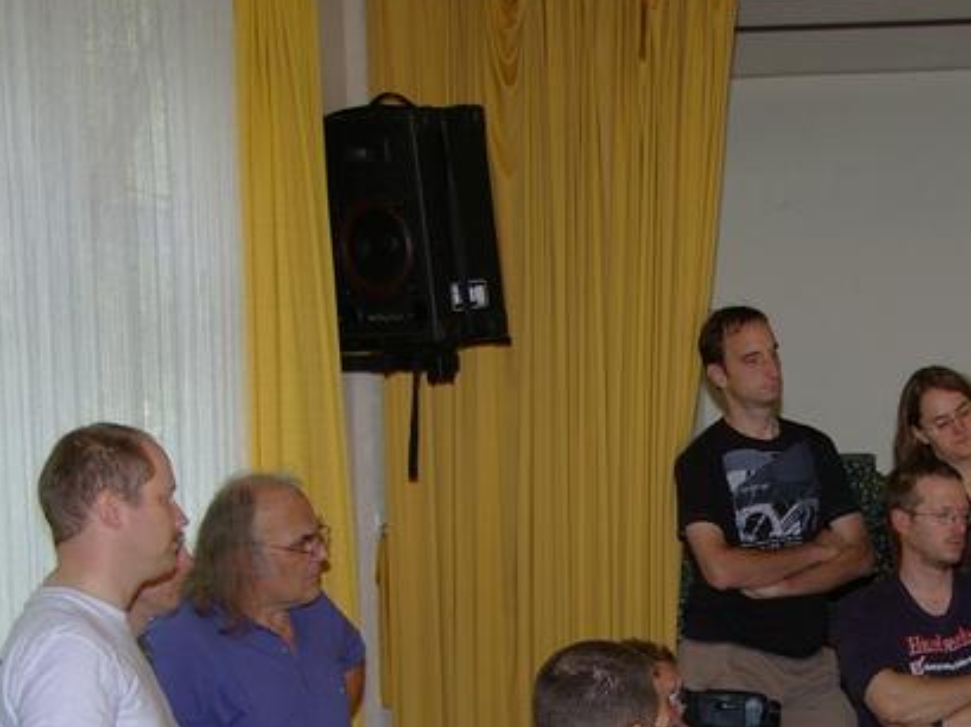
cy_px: 704
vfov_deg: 12.3
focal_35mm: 119
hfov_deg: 16.3
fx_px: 3341
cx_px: 859
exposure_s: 1/50
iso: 200
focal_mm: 33
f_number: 4
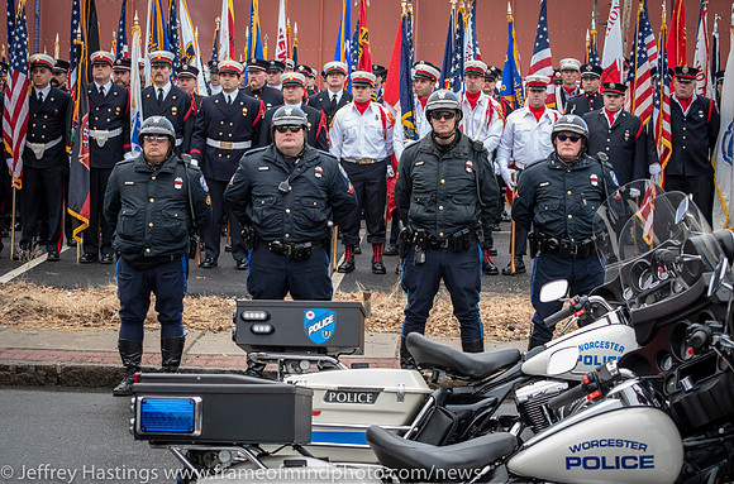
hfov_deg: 23.7
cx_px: 370
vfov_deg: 15.8
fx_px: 1745
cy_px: 235
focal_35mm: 86
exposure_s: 1/250
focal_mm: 55
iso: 1250
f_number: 7.1
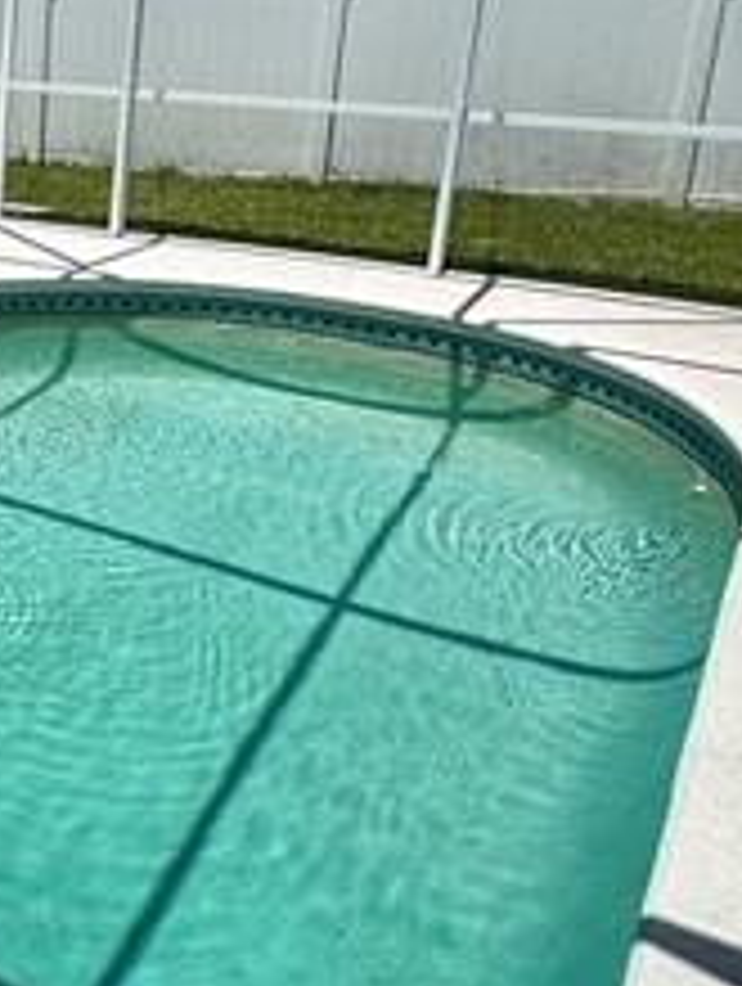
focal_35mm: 49
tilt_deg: -14.3
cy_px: 347
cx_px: -288
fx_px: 1396
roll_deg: -0.1
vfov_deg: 38.5
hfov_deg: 24.8
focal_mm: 2.22
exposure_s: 1/2415
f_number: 2.2
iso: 50
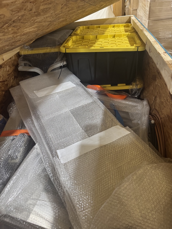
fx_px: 159
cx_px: 86
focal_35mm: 24
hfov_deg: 56.8
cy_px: 114
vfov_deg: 71.6
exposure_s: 1/60
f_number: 1.78
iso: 200
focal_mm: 6.76
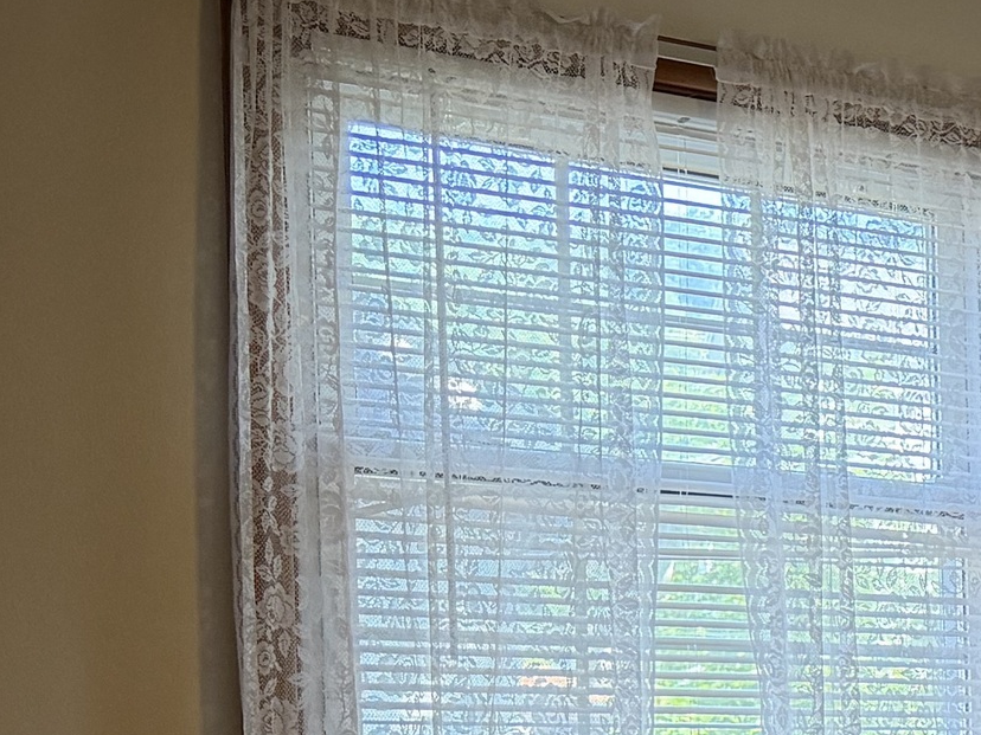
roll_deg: +1.2
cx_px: 1777
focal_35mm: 89
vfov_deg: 15.9
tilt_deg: -2.1
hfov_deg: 17.6
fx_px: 2522
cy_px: 894
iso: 320
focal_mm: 6.76
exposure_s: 1/120
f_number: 1.78
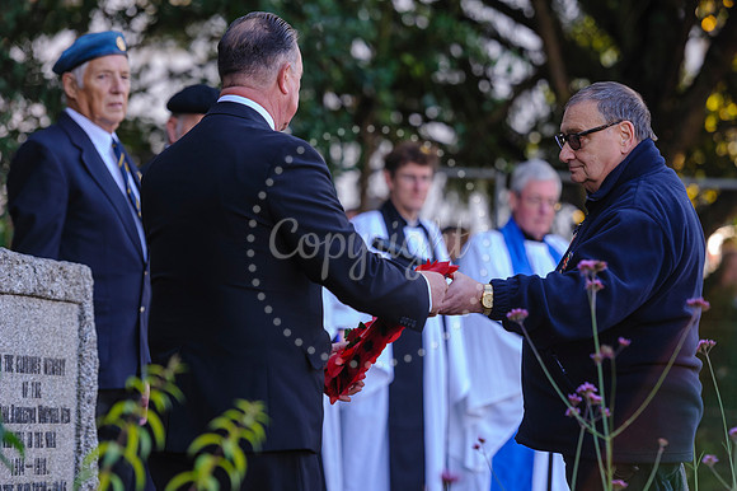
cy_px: 246
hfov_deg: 10.4
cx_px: 442
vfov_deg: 6.9
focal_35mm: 198
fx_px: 4045
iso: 800
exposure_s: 1/500
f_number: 4
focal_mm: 165
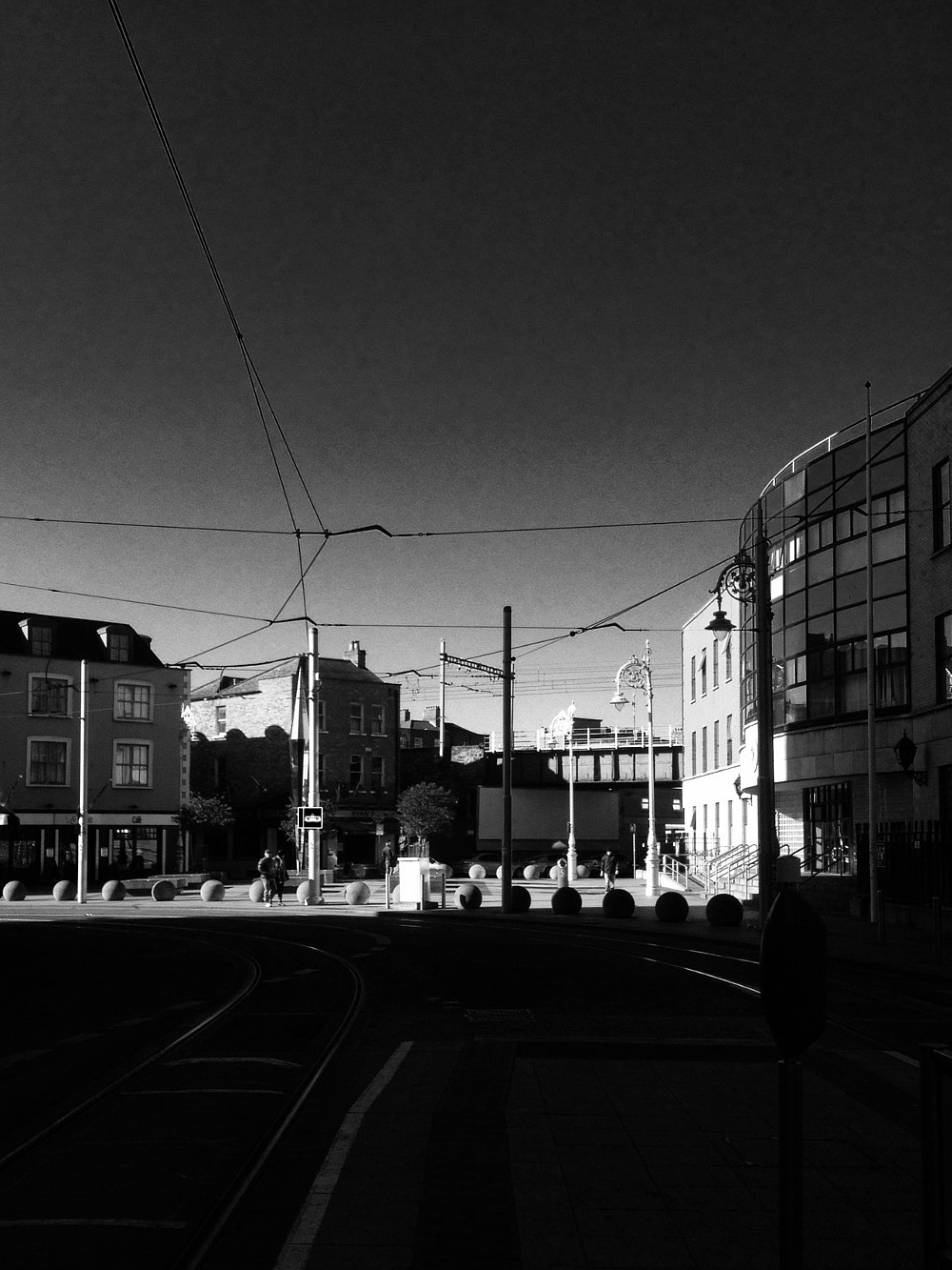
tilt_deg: +4.1
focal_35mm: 42
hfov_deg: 34.3
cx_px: 398
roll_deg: -1.2
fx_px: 1540
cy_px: 757
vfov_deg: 44.6
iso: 50
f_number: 2.4
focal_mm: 4.28
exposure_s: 1/812
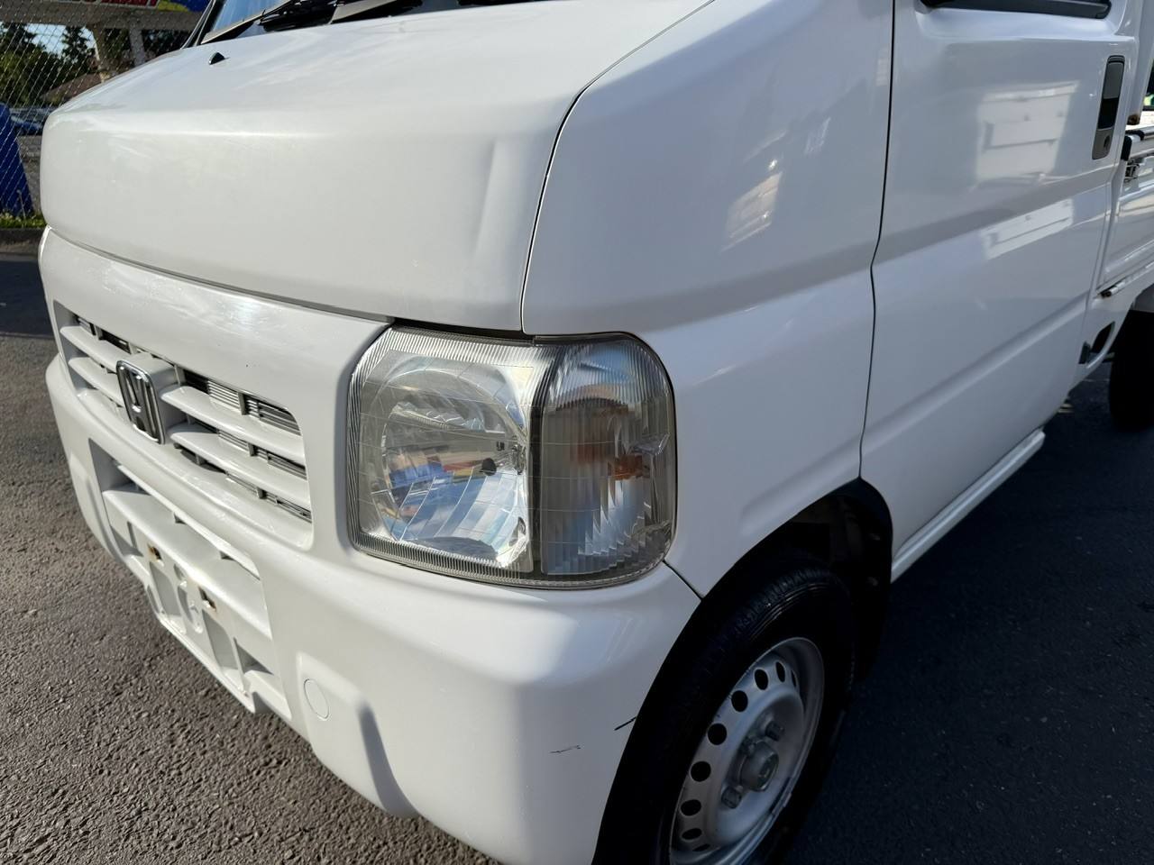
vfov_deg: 56.8
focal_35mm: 24
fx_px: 800
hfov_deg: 71.6
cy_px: 432
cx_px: 577
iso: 80
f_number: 1.78
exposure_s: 1/6173
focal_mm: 6.76
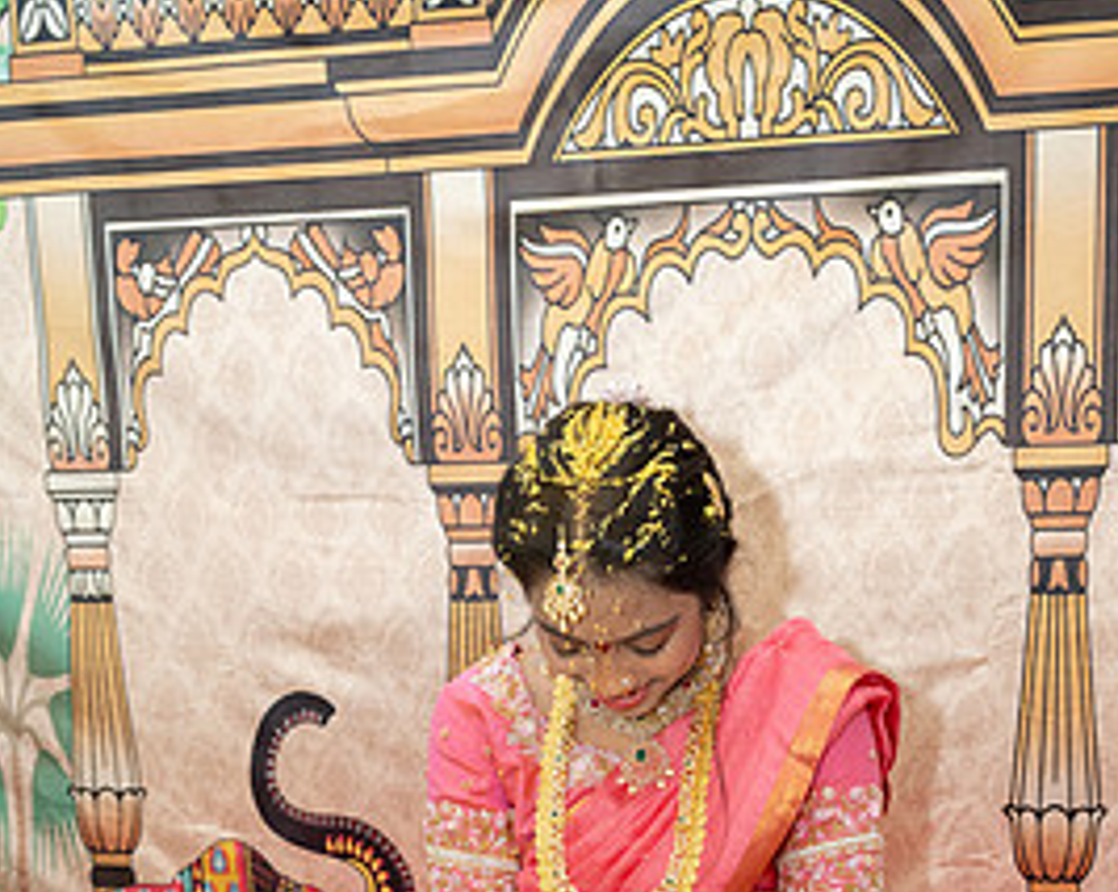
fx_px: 1884
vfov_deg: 25.6
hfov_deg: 33.0
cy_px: 842
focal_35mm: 57
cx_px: 611
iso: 1000
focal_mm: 36
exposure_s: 1/160
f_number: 4
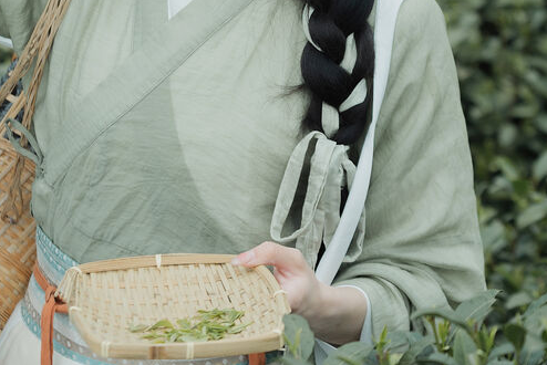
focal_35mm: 267
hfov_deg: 7.7
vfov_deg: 5.1
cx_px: 355
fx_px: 4059
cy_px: -30
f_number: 4
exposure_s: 1/800
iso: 400
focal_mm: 110
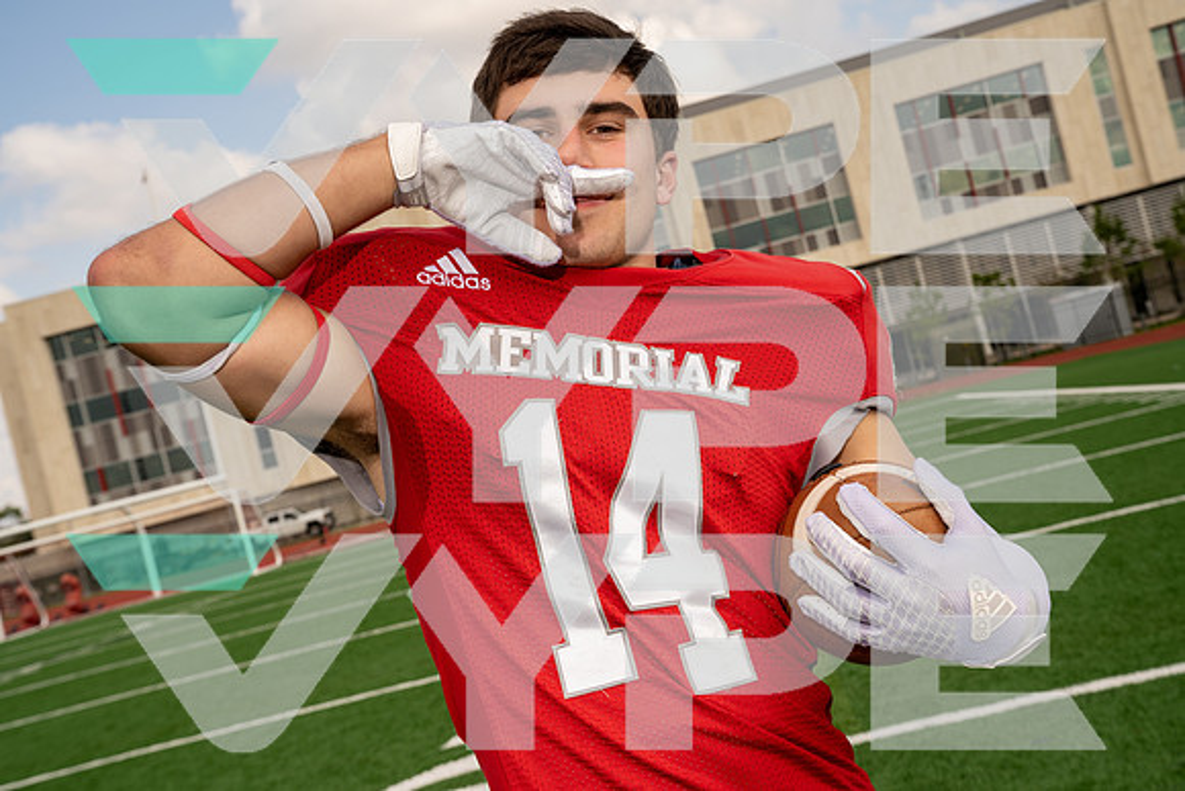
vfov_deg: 29.9
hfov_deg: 43.6
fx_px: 1482
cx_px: 592
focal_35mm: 45
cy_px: 396
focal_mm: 45
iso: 200
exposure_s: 1/250
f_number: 8
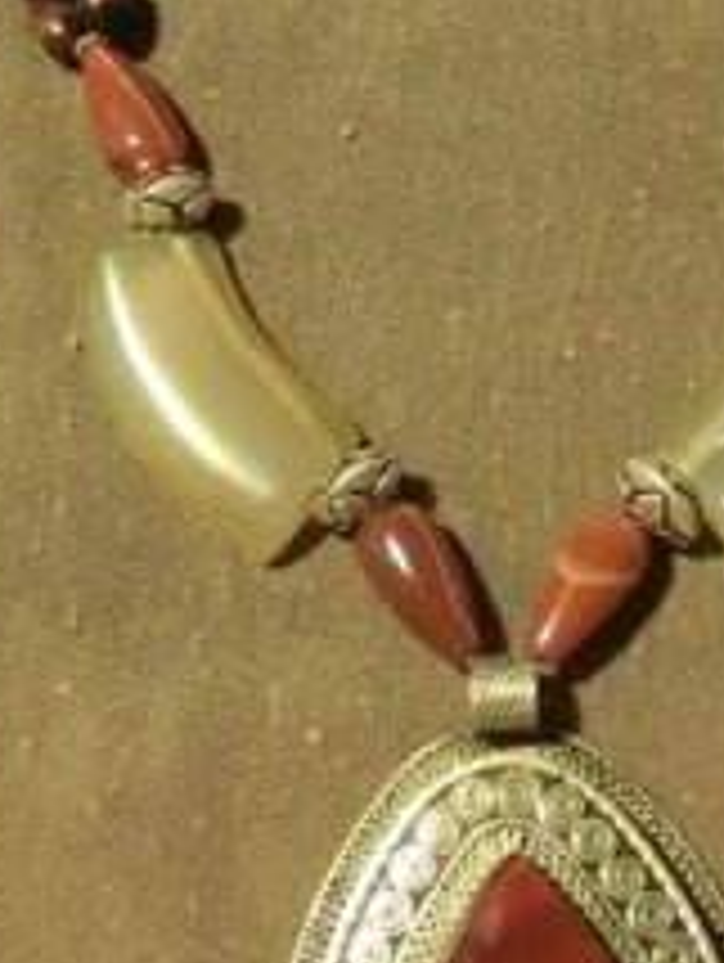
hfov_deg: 15.7
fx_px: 2616
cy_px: 279
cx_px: 526
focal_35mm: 94
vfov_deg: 20.7
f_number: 4
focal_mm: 7.4
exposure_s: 1/40
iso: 1600
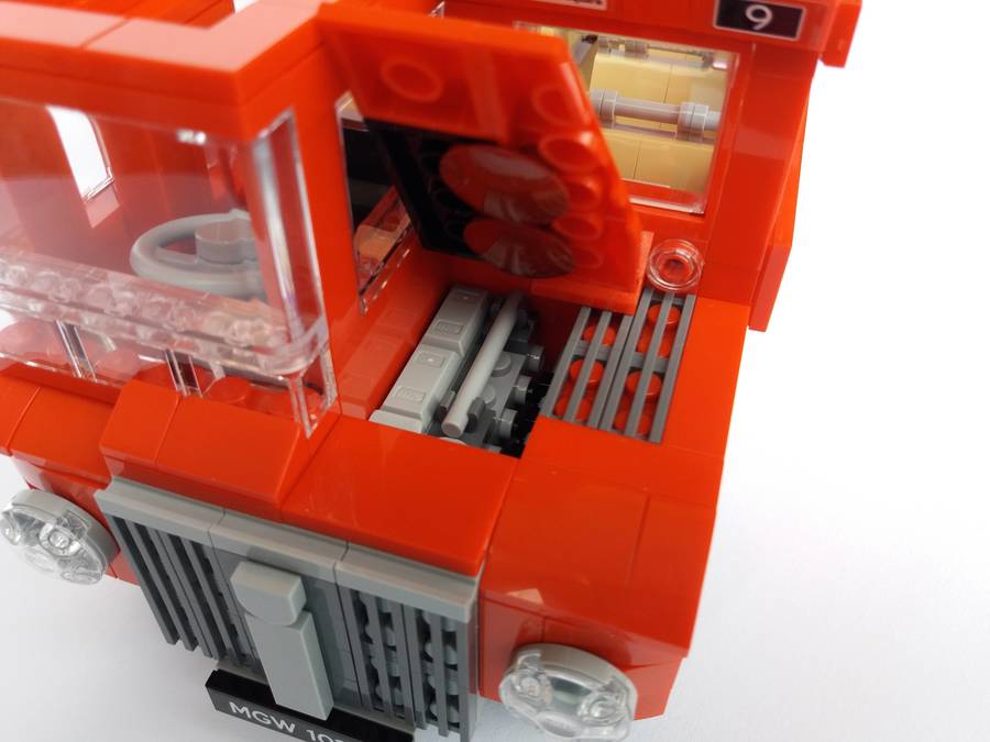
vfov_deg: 49.7
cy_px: 371
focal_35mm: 28
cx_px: 495
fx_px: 801
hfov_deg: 63.4
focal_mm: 3.7
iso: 64
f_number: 1.9
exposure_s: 1/33
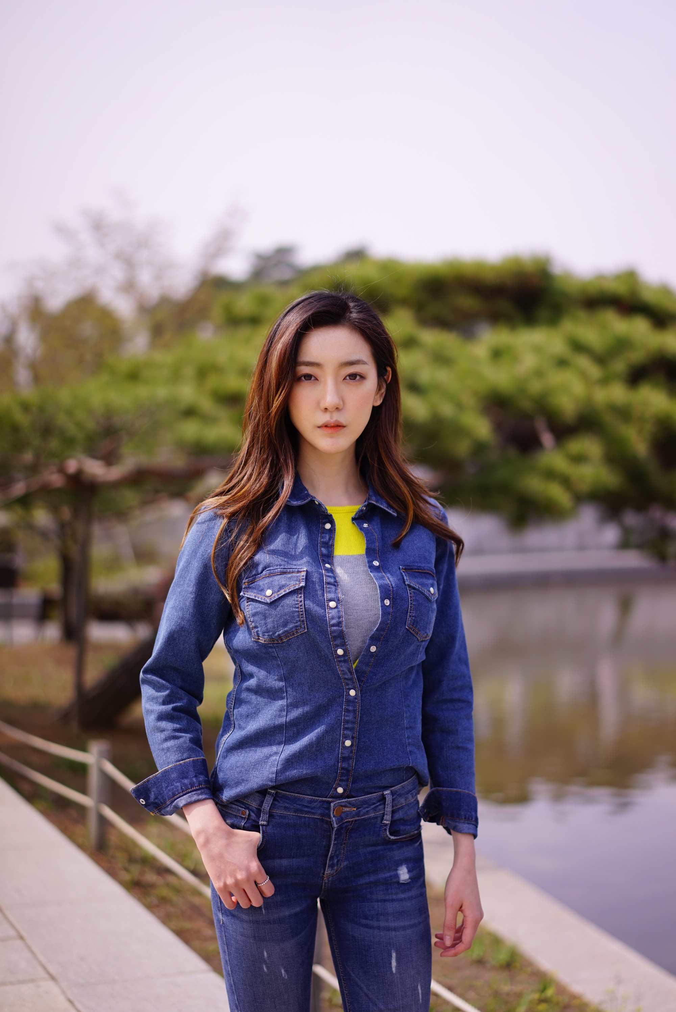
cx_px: 338
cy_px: 506
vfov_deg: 36.2
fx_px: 1548
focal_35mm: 55
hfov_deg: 24.6
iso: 100
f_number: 1.8
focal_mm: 55
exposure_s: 1/3200
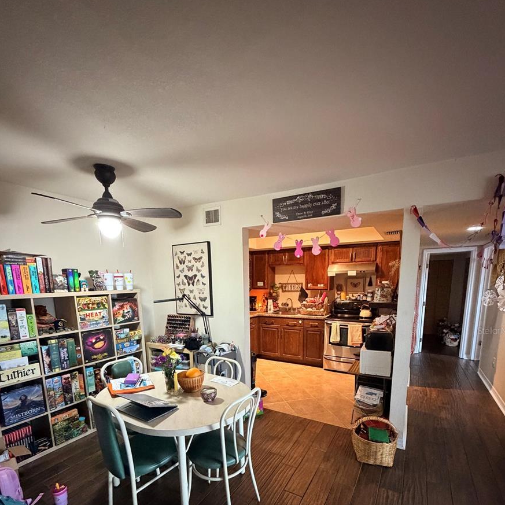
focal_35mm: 17
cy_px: 330
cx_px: 258
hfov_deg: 84.0
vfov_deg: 81.6
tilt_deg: -10.6
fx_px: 281
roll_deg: +0.4
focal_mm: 2.22
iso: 1000
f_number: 2.2
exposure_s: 1/40
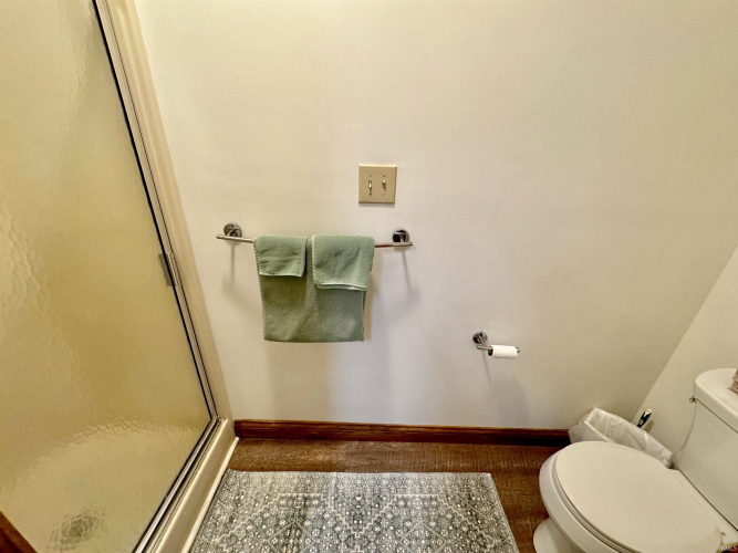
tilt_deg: -25.0
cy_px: 276
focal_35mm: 14
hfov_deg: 102.1
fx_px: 298
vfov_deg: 85.7
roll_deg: -1.8
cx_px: 369
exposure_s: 1/60
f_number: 2.2
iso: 320
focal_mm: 2.22
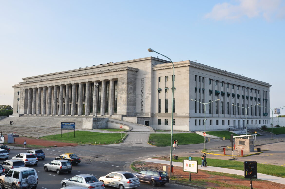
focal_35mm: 36
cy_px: 94
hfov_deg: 53.2
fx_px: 285
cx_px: 142
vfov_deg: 36.8
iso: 200
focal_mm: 24
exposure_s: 1/100
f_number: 10
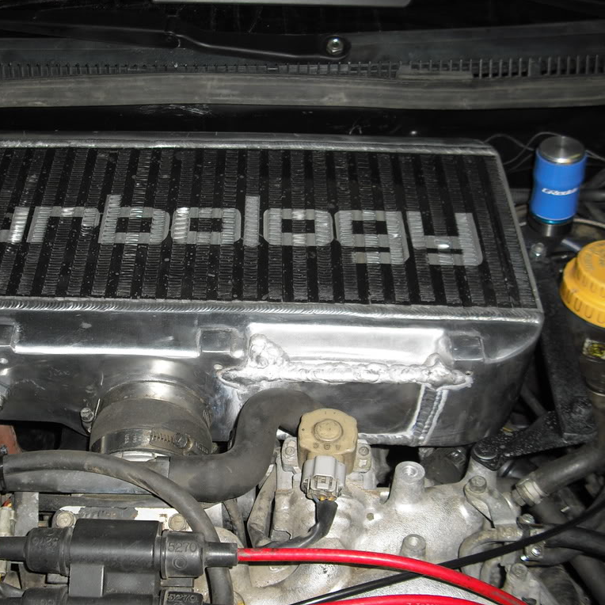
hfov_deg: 37.4
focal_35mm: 45
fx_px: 890
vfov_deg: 37.6
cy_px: 302
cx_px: 238
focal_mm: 6.2
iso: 100
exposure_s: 1/60
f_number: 2.8
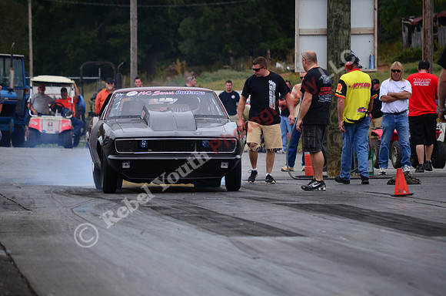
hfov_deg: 6.9
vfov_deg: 4.6
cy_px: 148
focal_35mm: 300
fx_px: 3709
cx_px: 223
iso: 1000
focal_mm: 200
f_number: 5.6
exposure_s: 1/2000
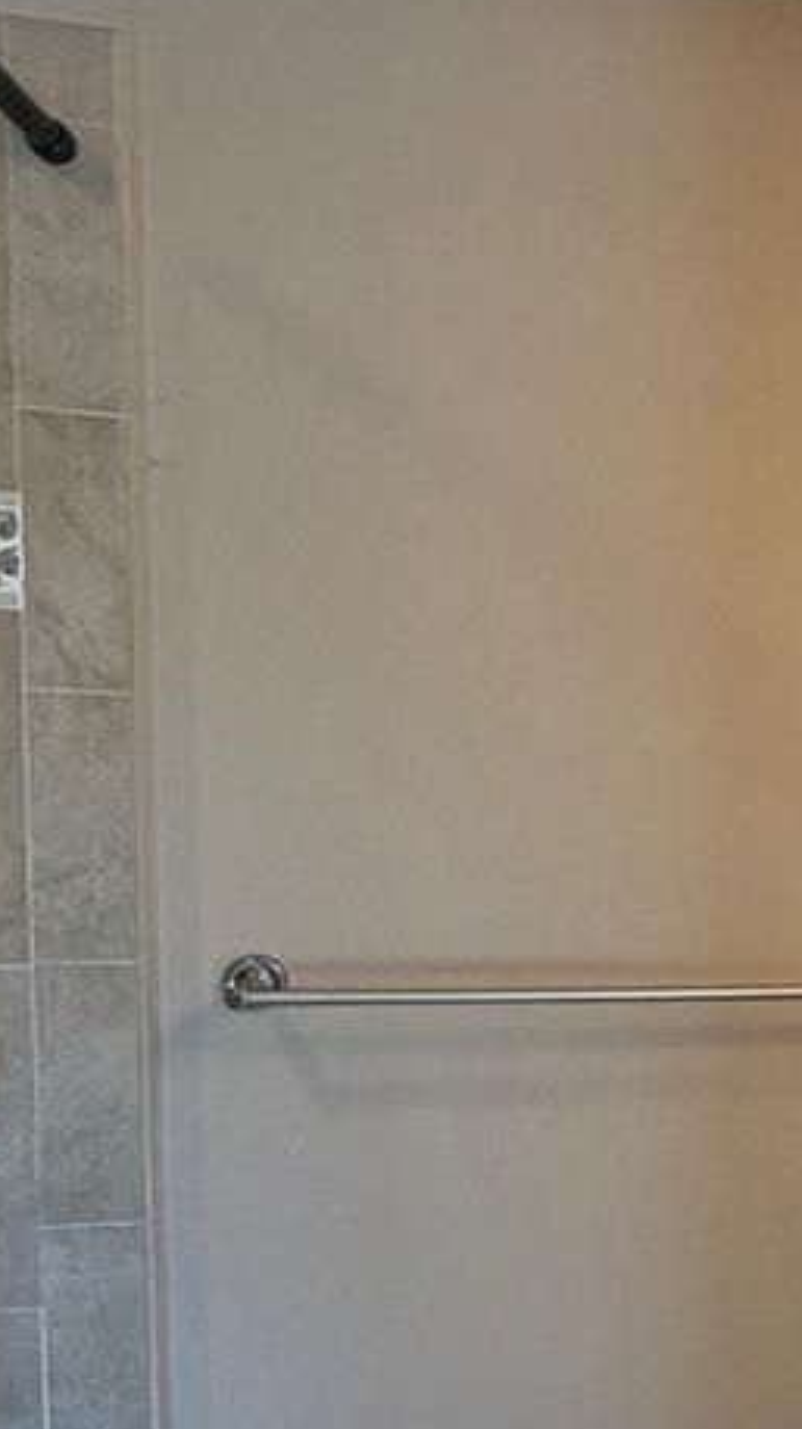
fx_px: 1515
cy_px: 880
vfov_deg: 50.1
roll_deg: -2.5
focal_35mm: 40
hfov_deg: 24.1
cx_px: 1164
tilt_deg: -5.1
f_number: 2.2
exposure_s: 1/120
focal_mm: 2.22
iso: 250
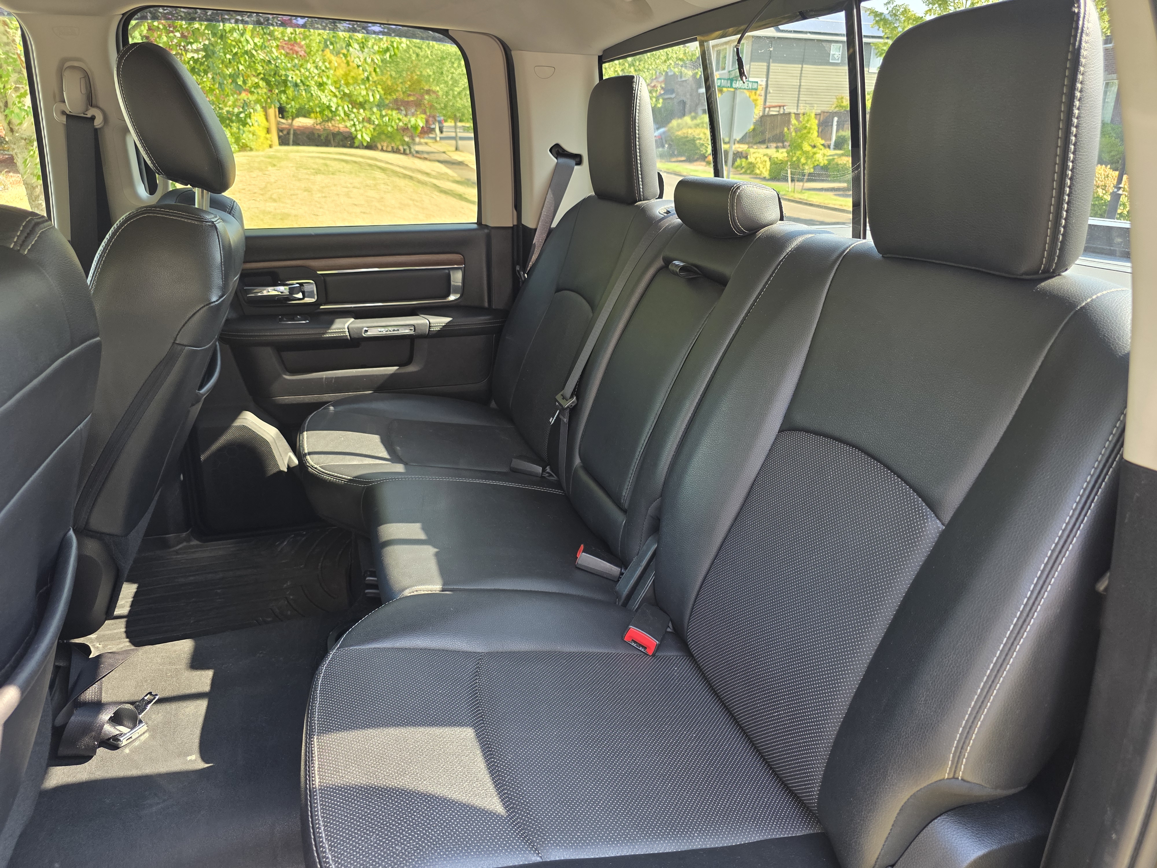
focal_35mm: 23
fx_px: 769
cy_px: 434
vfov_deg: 58.9
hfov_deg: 73.9
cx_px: 578
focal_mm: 6.3
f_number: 1.7
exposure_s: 1/180
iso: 160
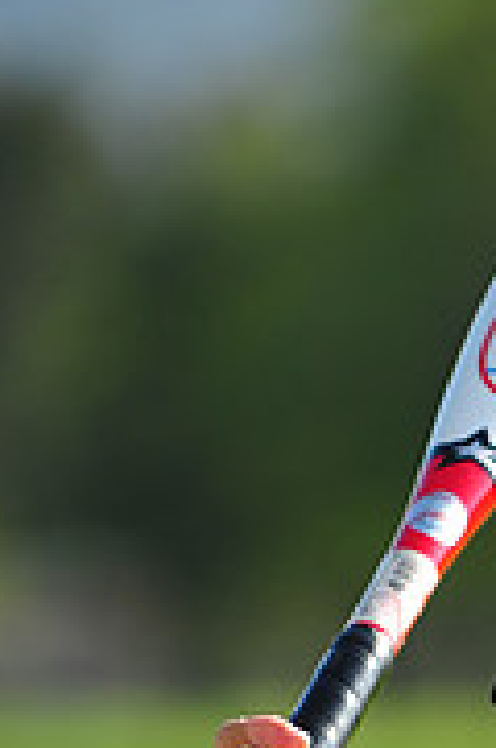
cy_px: 1008
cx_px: 703
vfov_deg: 3.2
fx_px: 13318
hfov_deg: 2.1
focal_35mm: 642
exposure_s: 1/1250
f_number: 4
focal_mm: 200
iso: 200
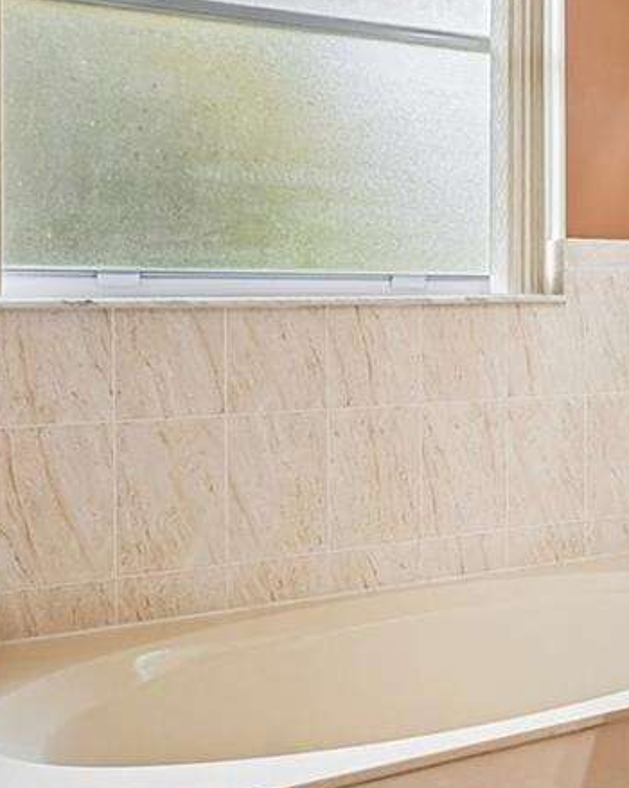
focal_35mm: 48
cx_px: 870
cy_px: 302
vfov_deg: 38.6
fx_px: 1118
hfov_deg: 25.7
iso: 100
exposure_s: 1/80
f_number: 6.3
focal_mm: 14
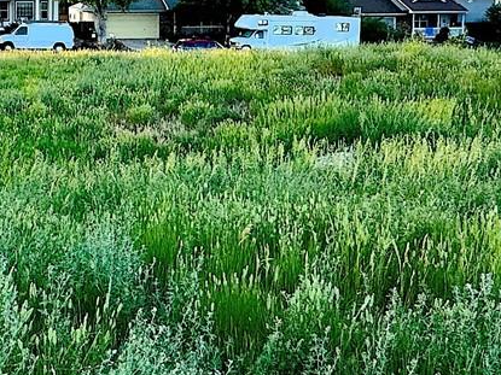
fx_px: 781
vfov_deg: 26.3
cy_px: 51
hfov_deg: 33.8
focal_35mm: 54
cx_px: 57
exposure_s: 1/428
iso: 40
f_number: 2.2
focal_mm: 2.22
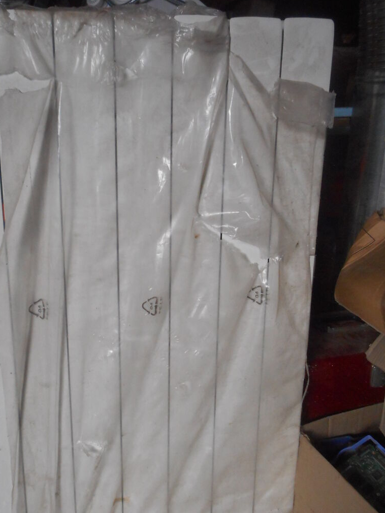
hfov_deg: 42.5
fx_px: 489
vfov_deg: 55.3
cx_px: 138
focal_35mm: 33
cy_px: 250
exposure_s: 1/30
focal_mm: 4.5
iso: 400
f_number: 3.7
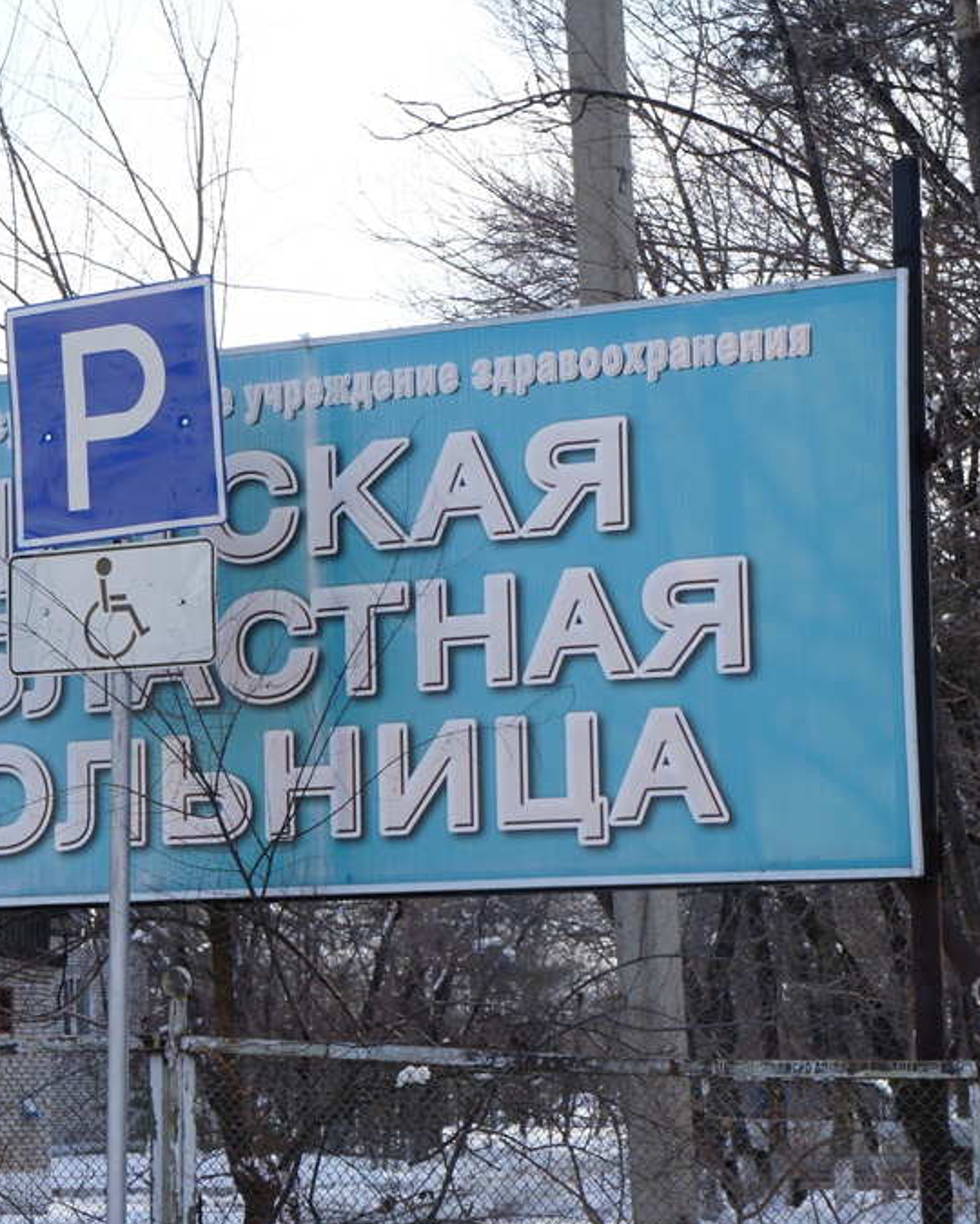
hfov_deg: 13.8
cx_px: 152
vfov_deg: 17.3
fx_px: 4021
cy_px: 616
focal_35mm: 111
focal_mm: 52
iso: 200
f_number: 13
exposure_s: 1/125
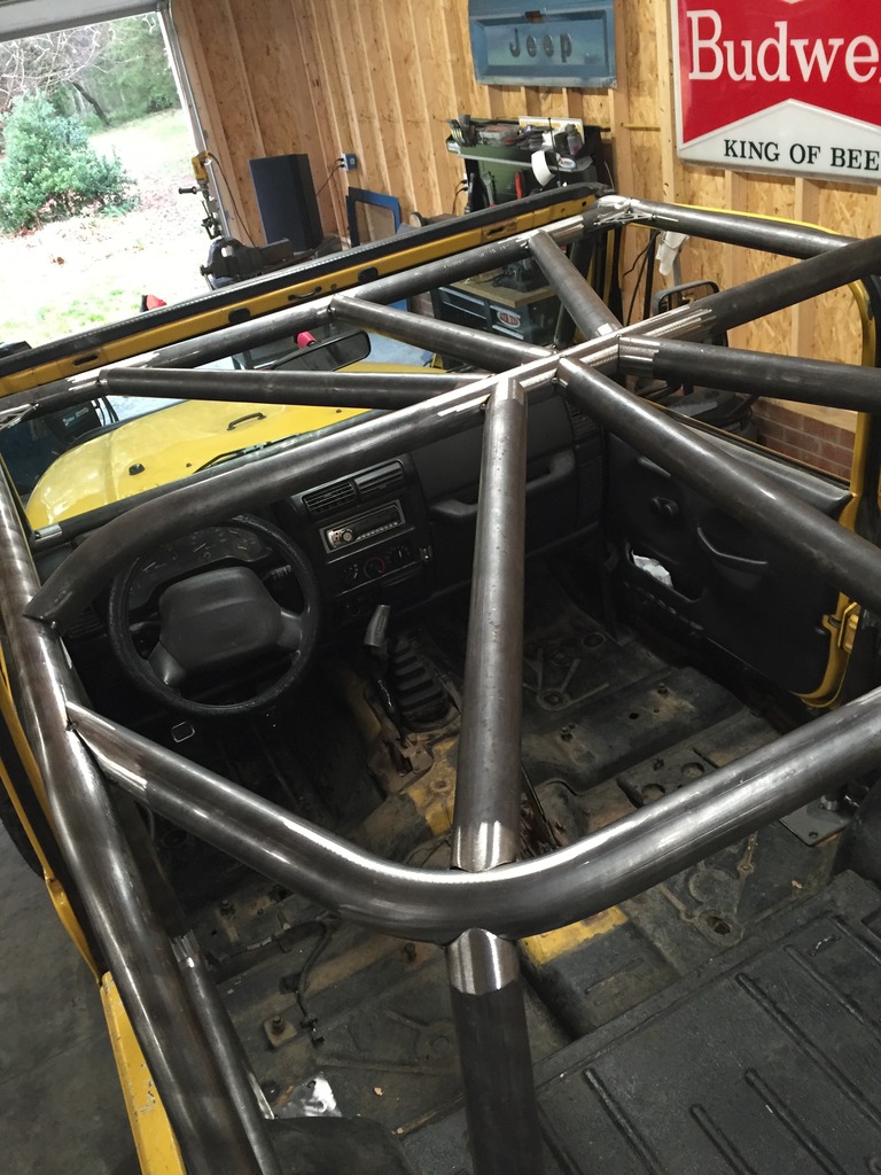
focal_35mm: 29
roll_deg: +11.3
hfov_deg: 48.2
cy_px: 588
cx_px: 440
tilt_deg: -31.4
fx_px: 984
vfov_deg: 61.7
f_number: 2.2
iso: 125
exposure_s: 1/30
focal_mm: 4.15
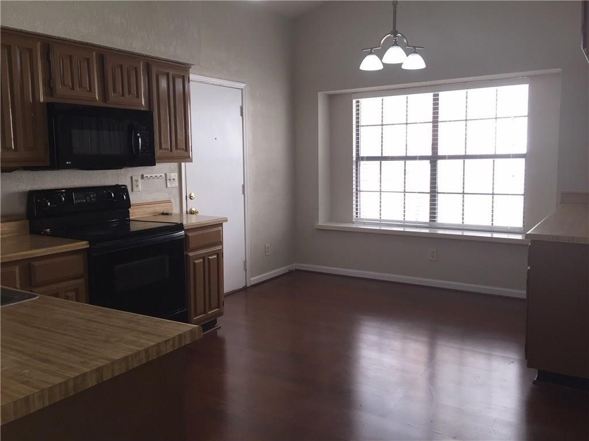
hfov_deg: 61.7
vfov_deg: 48.2
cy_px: 220
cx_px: 294
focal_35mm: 29
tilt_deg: -6.2
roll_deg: -0.2
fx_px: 493
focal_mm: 4.15
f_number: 2.2
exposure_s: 1/120
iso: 64
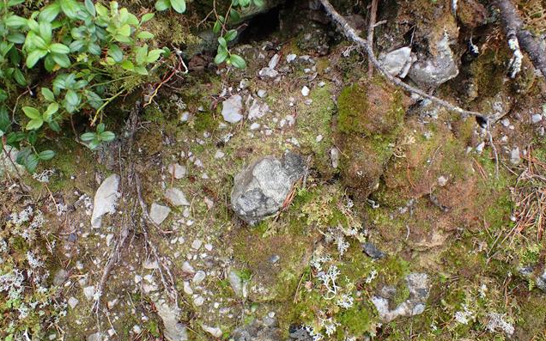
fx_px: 476
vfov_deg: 39.3
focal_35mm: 32
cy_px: 151
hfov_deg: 59.7
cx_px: 272
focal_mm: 5.5
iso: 125
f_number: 2.3
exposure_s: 1/125
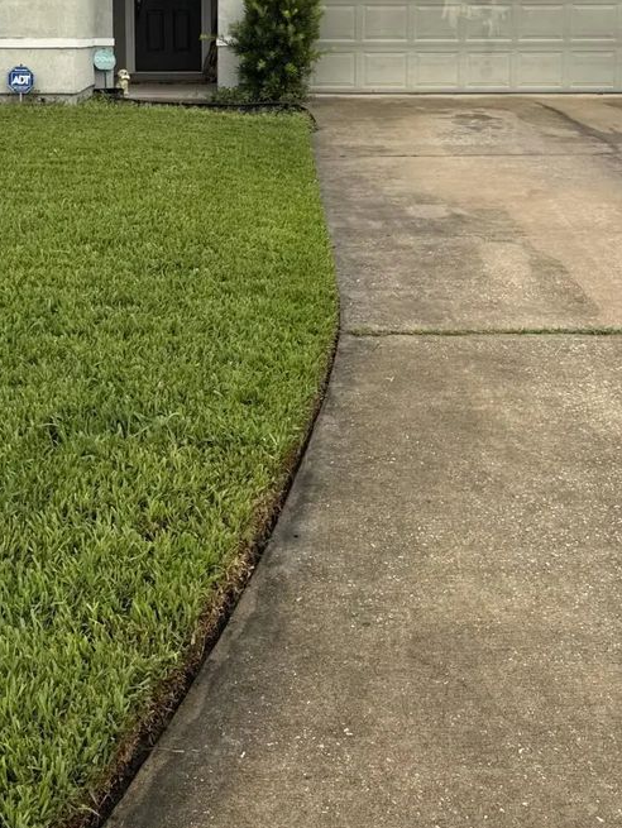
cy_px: 131
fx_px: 1197
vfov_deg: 36.5
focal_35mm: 50
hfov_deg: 29.0
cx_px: 219
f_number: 1.78
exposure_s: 1/153
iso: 64
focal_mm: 6.76
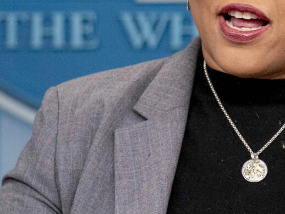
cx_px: 264
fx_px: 7627
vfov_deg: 1.6
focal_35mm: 926
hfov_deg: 2.1
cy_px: 136
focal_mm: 195
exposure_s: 1/800
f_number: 2.8
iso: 4000
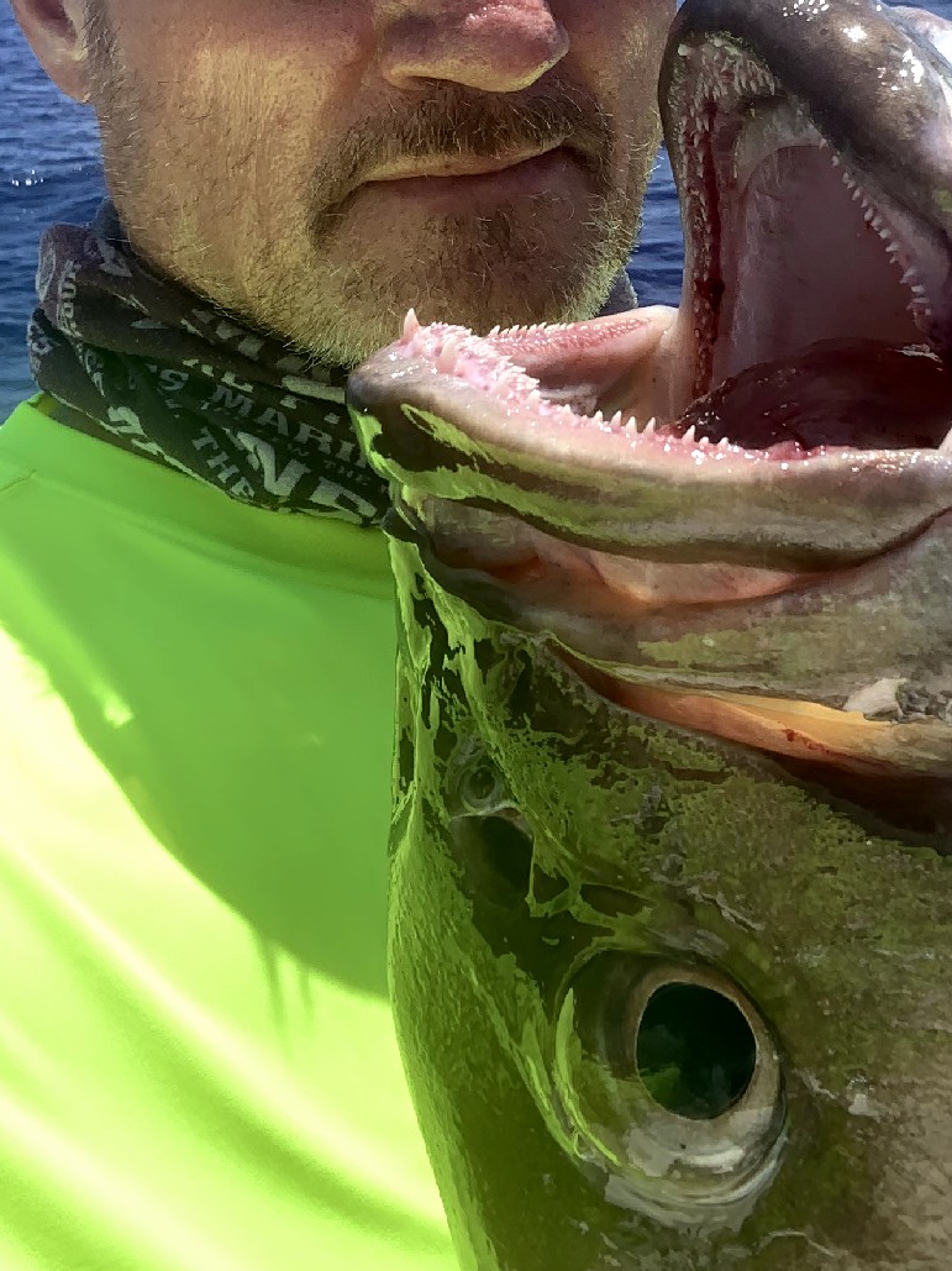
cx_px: 641
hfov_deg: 25.9
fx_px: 2055
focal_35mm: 56
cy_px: 184
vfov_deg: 33.0
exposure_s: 1/709
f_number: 2.2
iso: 16
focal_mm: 2.87
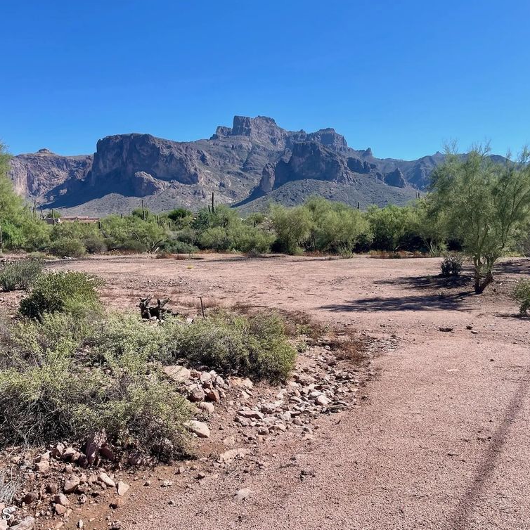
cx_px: 280
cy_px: 269
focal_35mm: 30
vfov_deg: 54.0
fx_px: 520
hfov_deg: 54.0
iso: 32
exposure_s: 1/3165
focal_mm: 5.1
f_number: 1.6
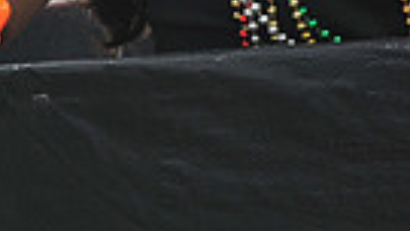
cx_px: -449
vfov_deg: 2.4
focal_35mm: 505
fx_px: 5491
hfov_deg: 4.2
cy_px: -198
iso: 250
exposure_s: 1/80
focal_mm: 112
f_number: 6.3
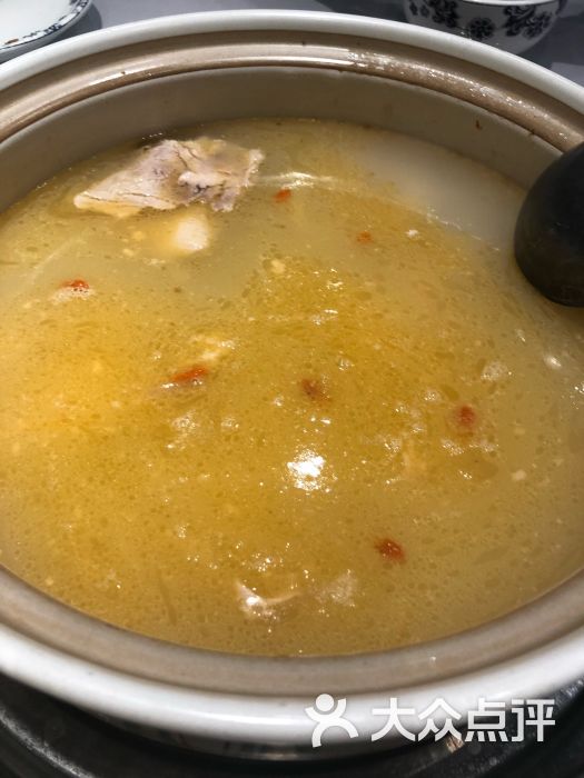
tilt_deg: -53.2
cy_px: 389
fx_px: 630
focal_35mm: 28
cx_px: 292
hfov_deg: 49.7
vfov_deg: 63.4
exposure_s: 1/33
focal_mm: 4
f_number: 1.8
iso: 32
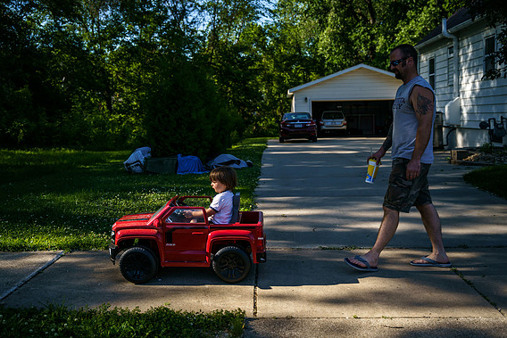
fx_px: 549
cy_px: 160
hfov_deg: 49.5
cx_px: 254
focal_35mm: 39
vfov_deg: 34.2
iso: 200
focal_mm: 35.7
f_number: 2.8
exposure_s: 1/2000
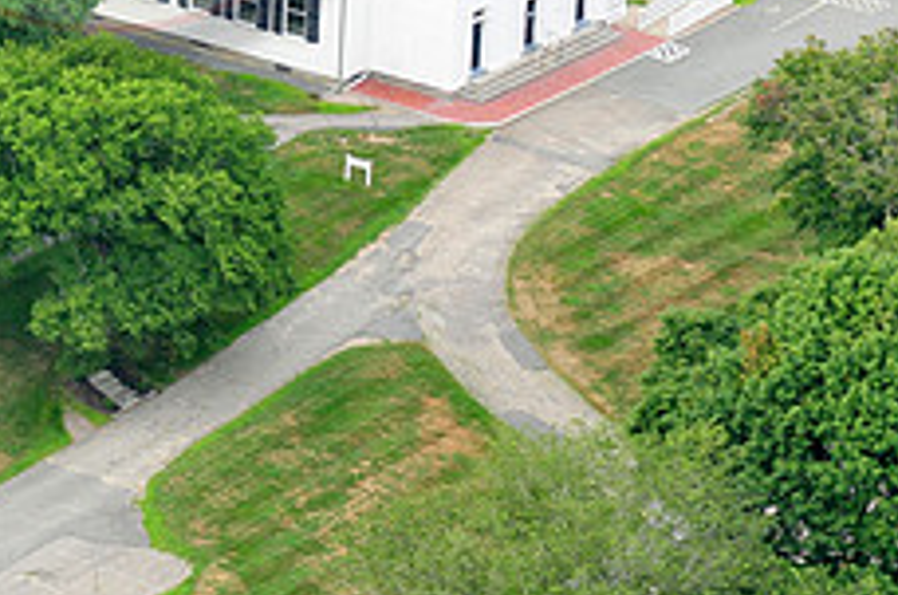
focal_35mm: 351
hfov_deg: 5.9
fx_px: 8737
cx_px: 51
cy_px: -89
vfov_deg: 3.9
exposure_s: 1/125
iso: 400
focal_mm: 92
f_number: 5.6
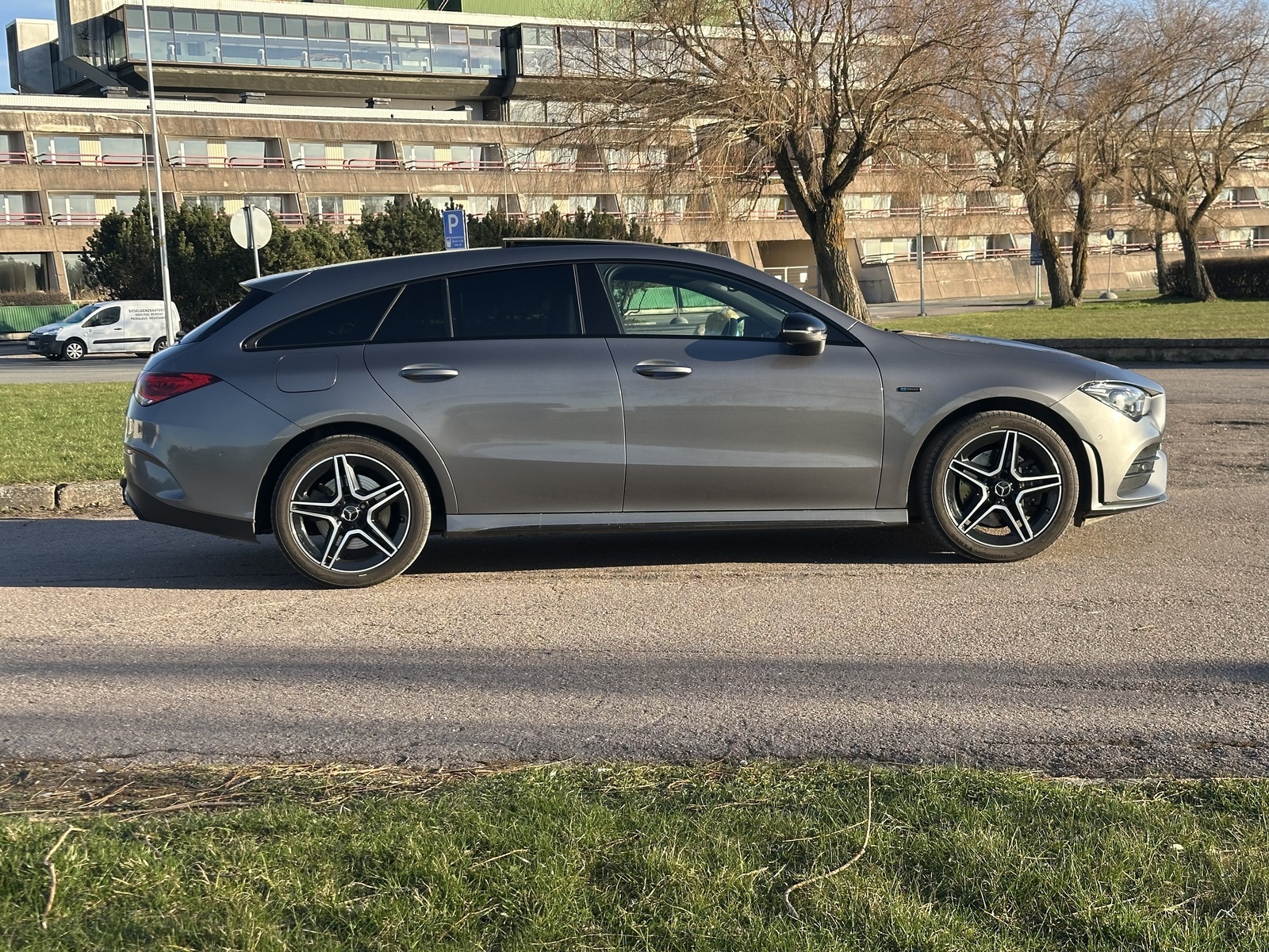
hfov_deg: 39.7
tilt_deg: -5.7
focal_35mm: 48
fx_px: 1760
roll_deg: +2.7
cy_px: 476
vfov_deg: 30.3
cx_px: 634
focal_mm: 6.86
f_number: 1.78
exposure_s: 1/1227
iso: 64
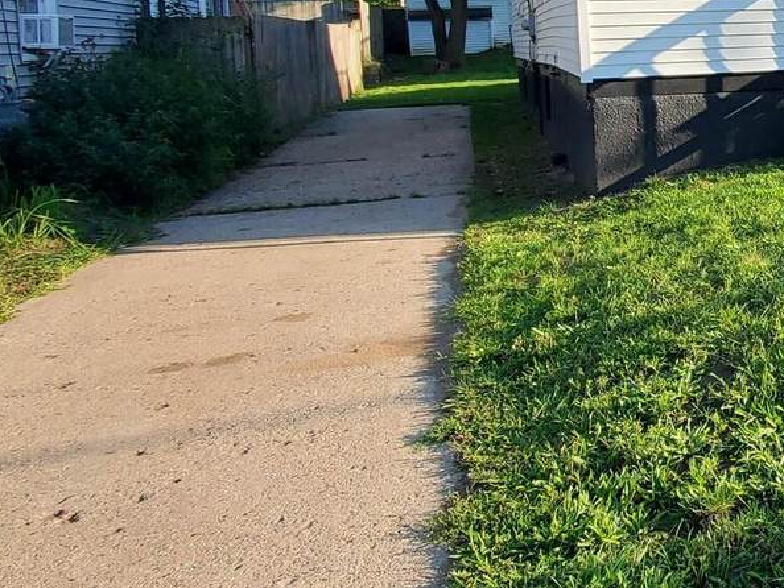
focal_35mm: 28
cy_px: 59
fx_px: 634
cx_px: 772
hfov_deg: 51.7
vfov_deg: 45.2
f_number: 2.2
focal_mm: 1.8
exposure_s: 1/563
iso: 50
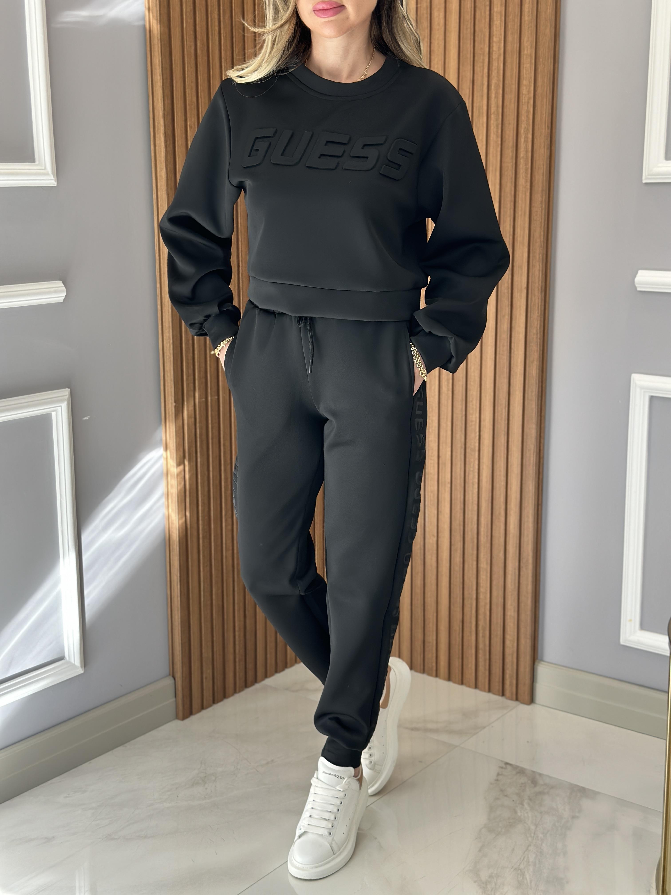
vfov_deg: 39.7
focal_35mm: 48
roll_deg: +0.0
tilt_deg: -11.7
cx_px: 336
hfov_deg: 30.3
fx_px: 1241
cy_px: 448
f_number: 1.78
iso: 100
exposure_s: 1/172
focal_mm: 6.86
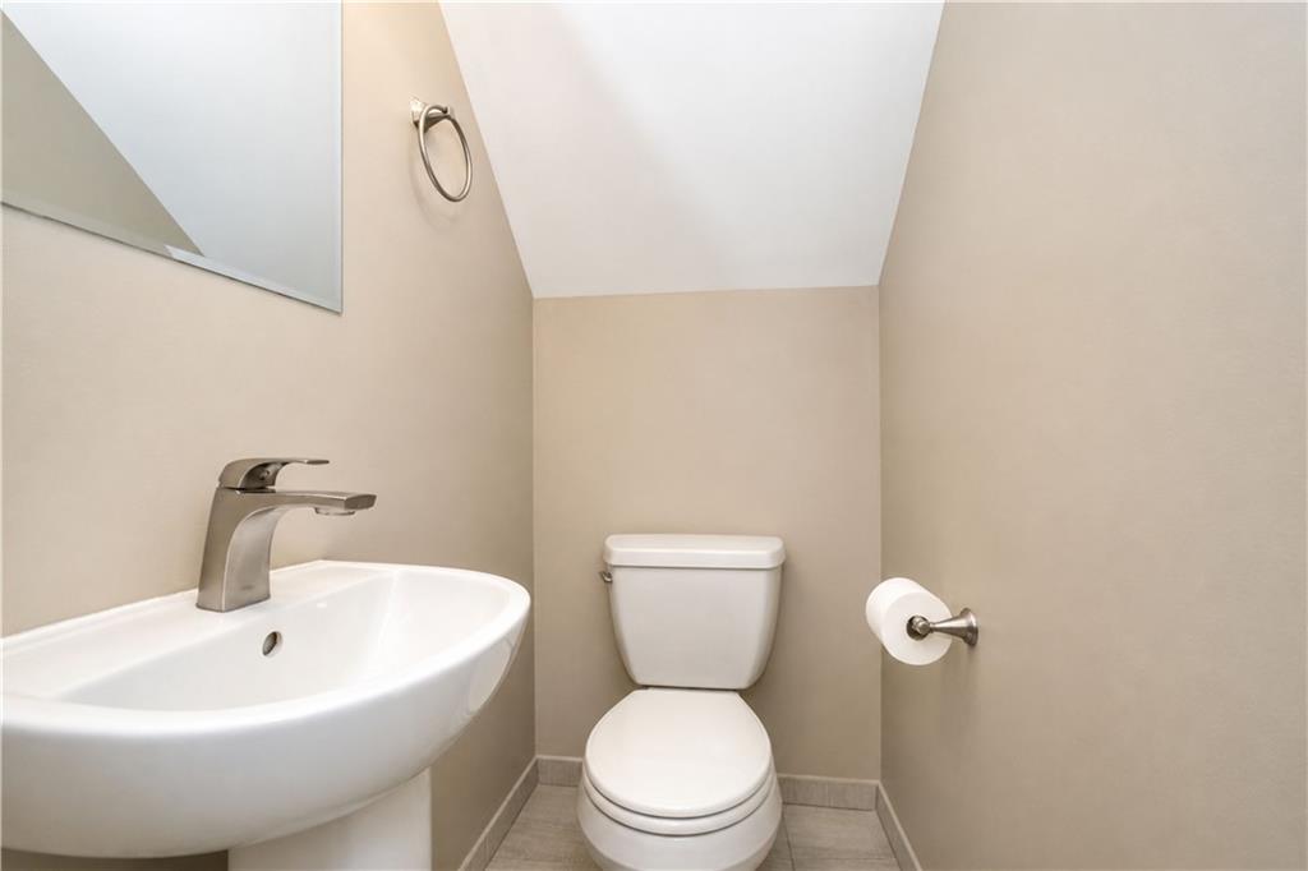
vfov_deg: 77.3
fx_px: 545
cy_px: 436
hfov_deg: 100.4
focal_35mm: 15
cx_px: 654
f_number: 10
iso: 1600
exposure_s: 1/100
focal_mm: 10
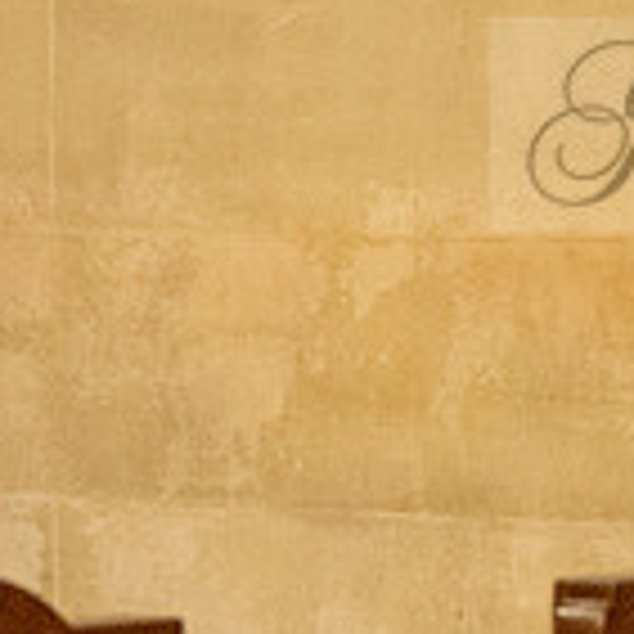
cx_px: 1353
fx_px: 12018
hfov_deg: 3.0
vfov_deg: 3.0
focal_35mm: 580
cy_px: 159
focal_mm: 120
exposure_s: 1/200
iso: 3200
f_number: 4
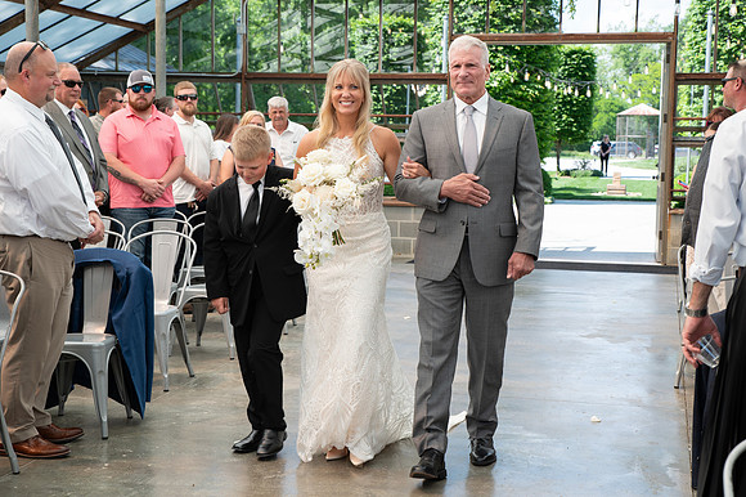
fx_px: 1265
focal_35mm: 61
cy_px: 249
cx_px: 375
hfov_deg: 32.9
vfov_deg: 22.2
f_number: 5
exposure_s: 1/200
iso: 160
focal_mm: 55
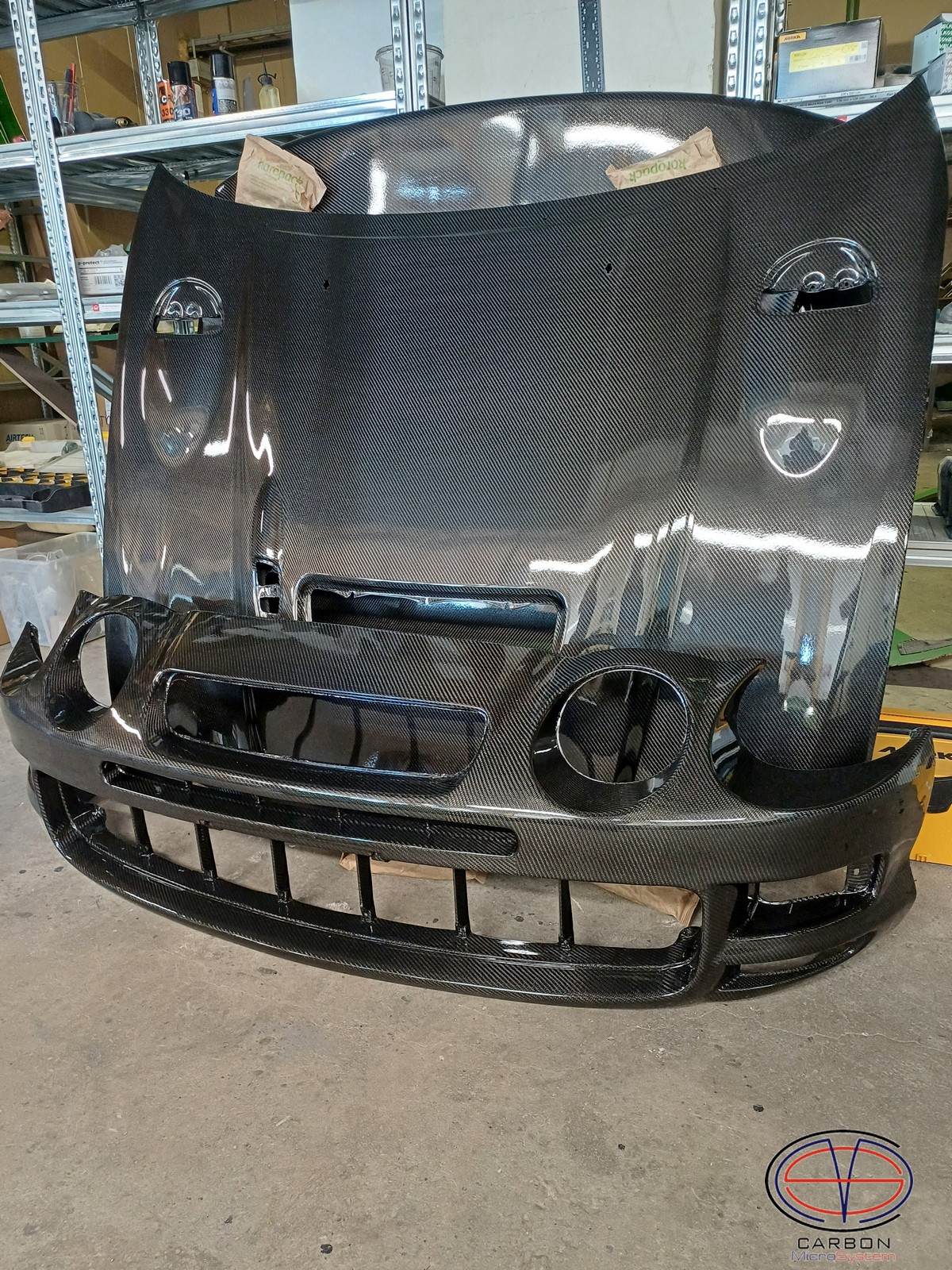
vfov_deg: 69.4
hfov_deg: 54.9
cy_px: 635
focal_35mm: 25
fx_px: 917
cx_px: 476
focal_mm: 4.65
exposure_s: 1/25
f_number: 1.8
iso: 400
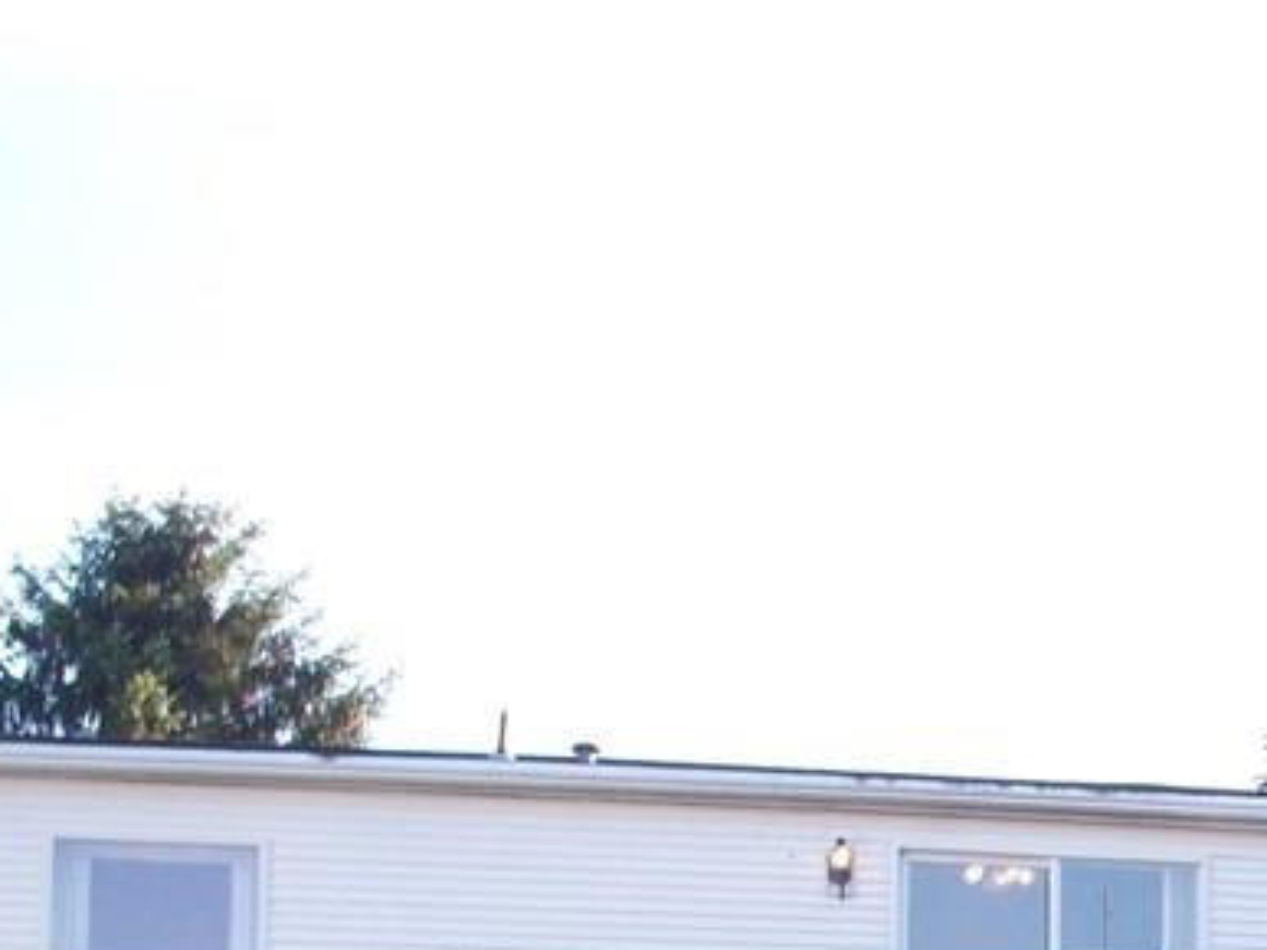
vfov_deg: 14.4
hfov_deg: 19.3
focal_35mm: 98
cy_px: 1251
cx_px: 1375
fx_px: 3586
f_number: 2.8
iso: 80
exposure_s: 1/228
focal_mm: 6.2
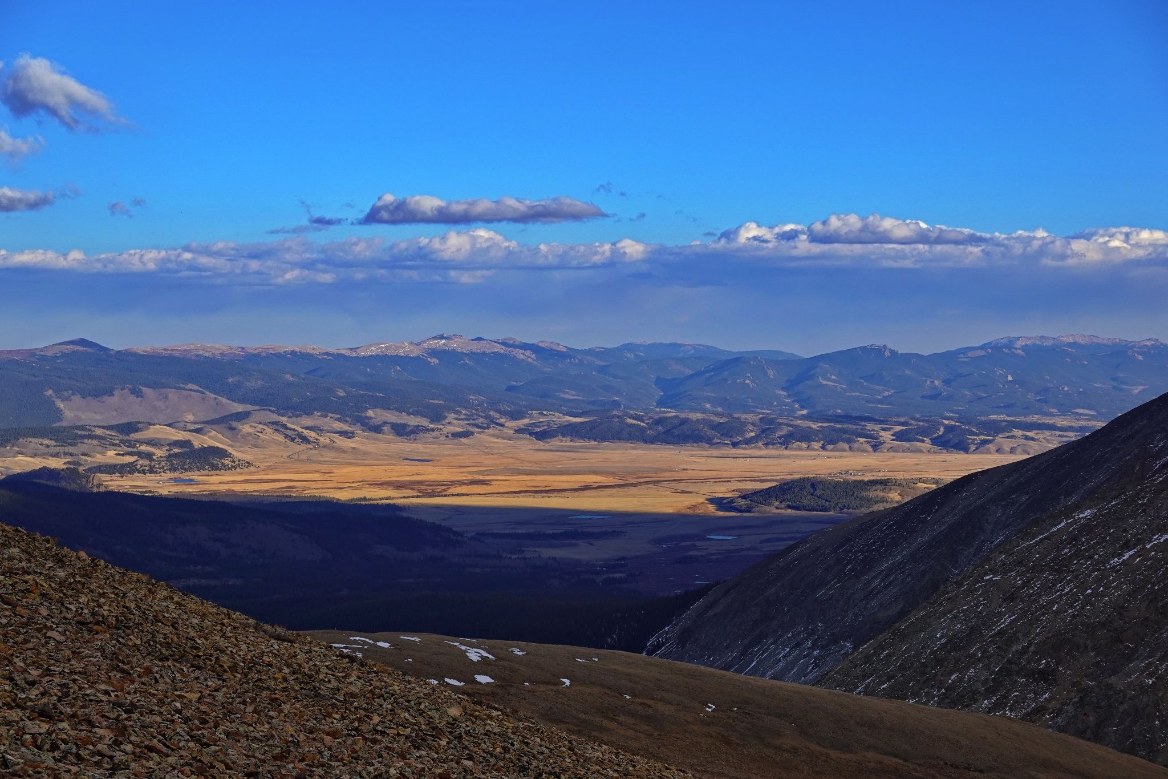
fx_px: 2336
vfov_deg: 18.9
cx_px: 584
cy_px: 390
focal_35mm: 72
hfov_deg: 28.1
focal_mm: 26.37
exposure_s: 1/400
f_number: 5.6
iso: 100
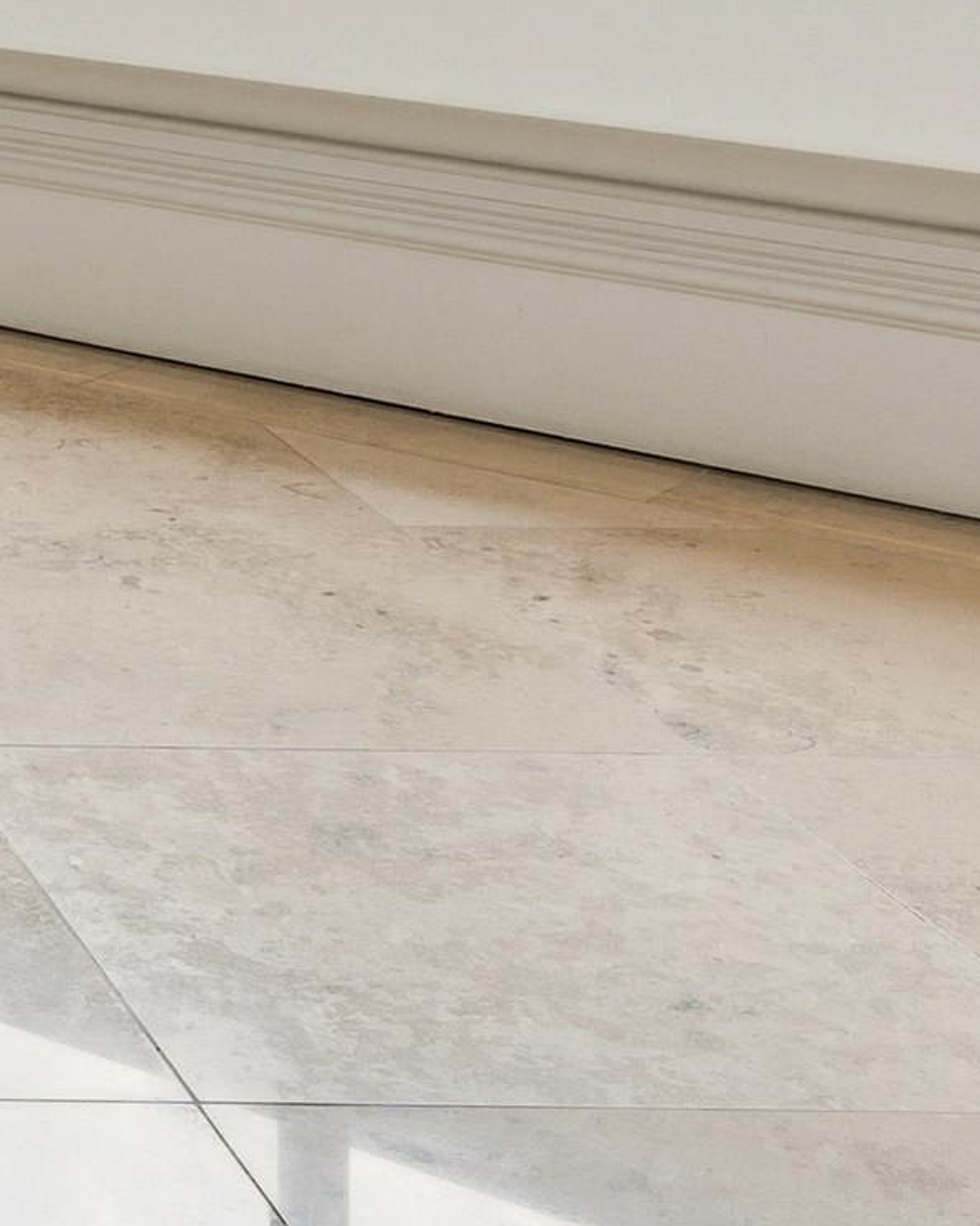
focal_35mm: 91
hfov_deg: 14.1
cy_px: -599
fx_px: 3301
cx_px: -987
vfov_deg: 18.7
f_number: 9
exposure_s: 1/60
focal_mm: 16
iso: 400
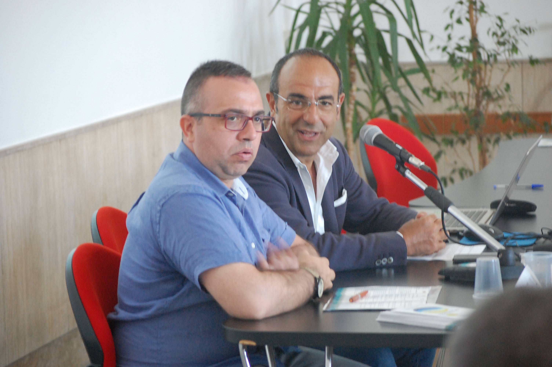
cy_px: 184
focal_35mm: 150
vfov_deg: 9.1
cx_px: 276
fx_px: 2298
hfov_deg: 13.7
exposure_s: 1/20
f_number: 4.5
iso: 1600
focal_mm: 100
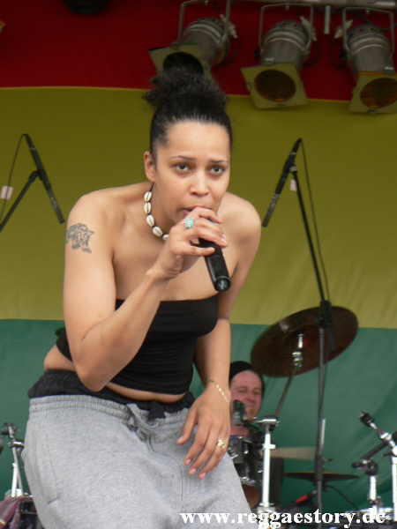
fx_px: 2187
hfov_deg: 10.4
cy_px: 264
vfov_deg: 13.8
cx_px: 198
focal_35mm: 143
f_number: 3.3
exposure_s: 1/100
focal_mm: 24.6
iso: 64
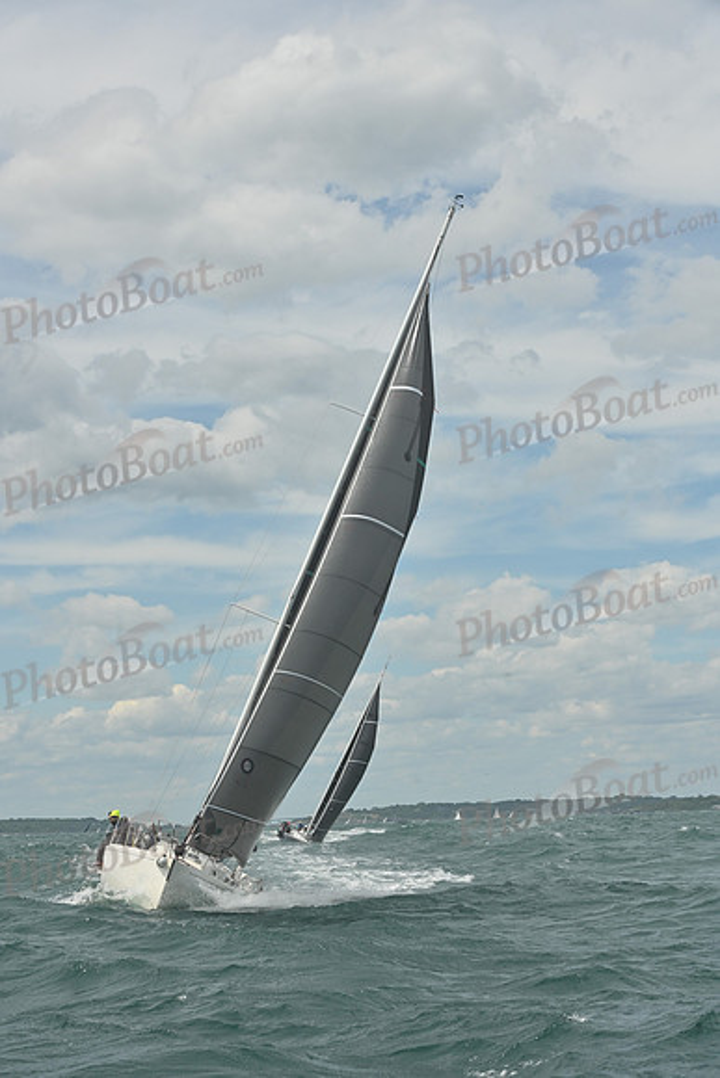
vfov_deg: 28.8
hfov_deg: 19.5
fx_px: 2099
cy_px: 539
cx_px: 360
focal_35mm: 70
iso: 320
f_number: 11
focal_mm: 70
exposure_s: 1/1250
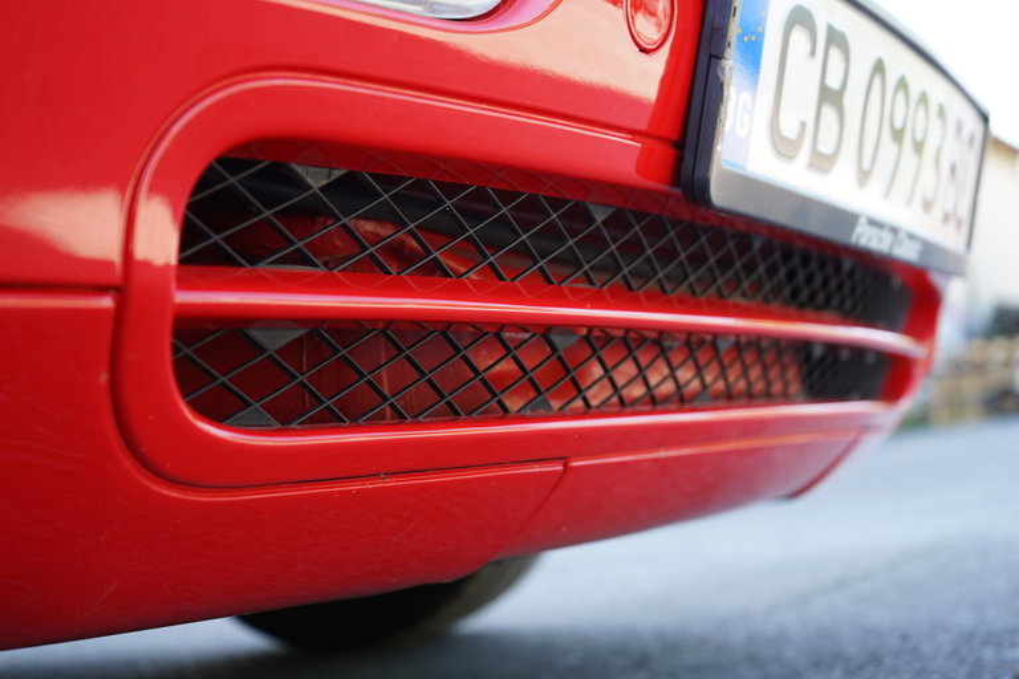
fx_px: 1330
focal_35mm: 47
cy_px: 340
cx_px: 510
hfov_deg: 41.9
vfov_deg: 28.6
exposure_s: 1/160
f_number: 4.5
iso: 500
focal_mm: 47
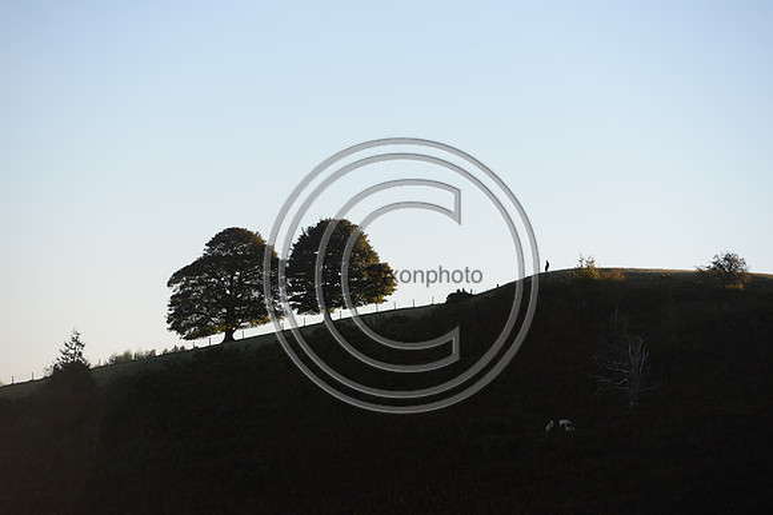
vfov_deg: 9.1
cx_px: 386
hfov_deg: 13.7
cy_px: 258
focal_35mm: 150
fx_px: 3219
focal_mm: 150
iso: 125
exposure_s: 1/800
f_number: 4.5
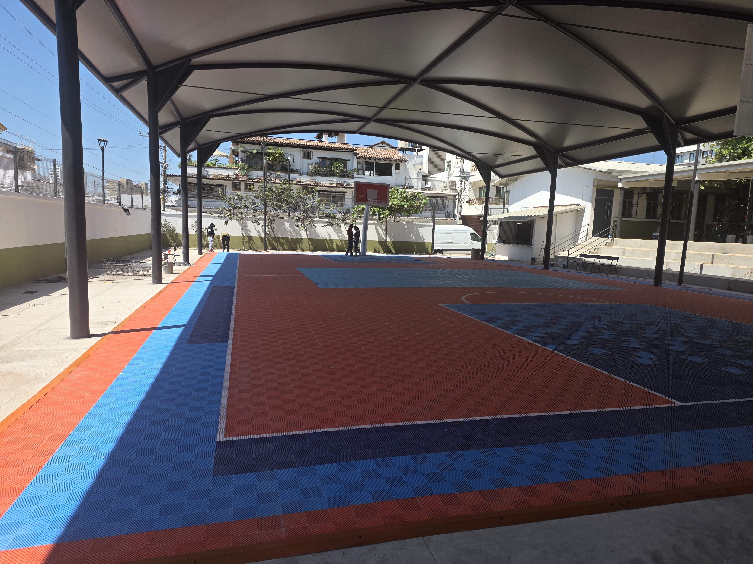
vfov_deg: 58.9
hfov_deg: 73.9
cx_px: 376
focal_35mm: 23
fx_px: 500
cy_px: 282
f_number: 1.7
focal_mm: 6.3
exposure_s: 1/4237
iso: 80
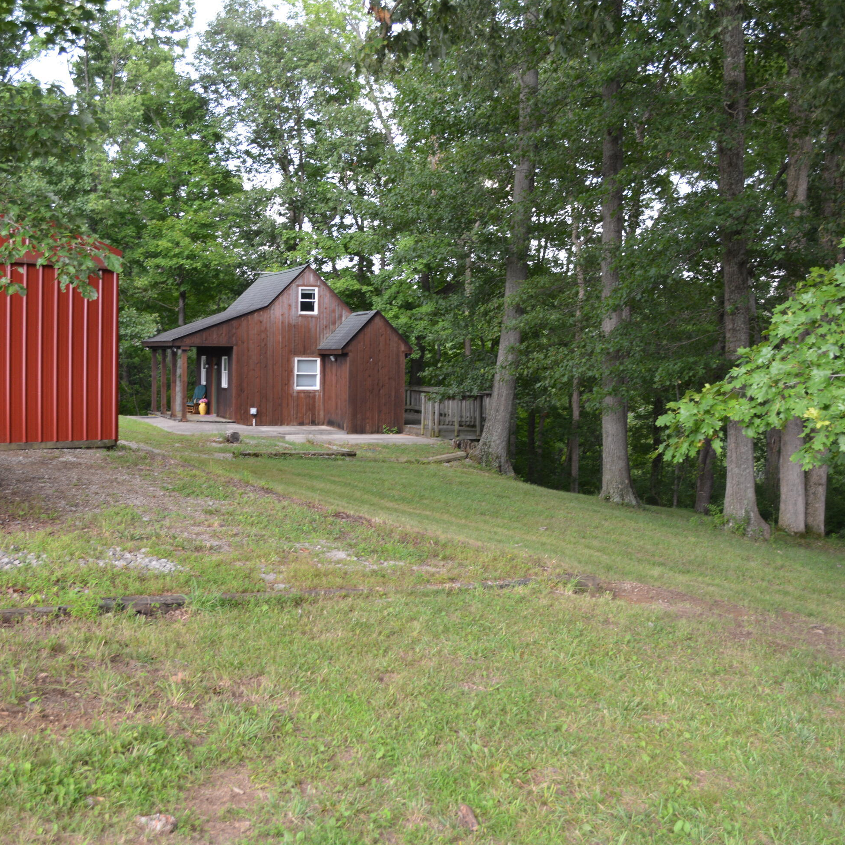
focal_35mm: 43
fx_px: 1188
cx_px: 362
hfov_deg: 39.1
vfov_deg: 39.2
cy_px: 430
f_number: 5
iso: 400
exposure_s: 1/100
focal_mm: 22
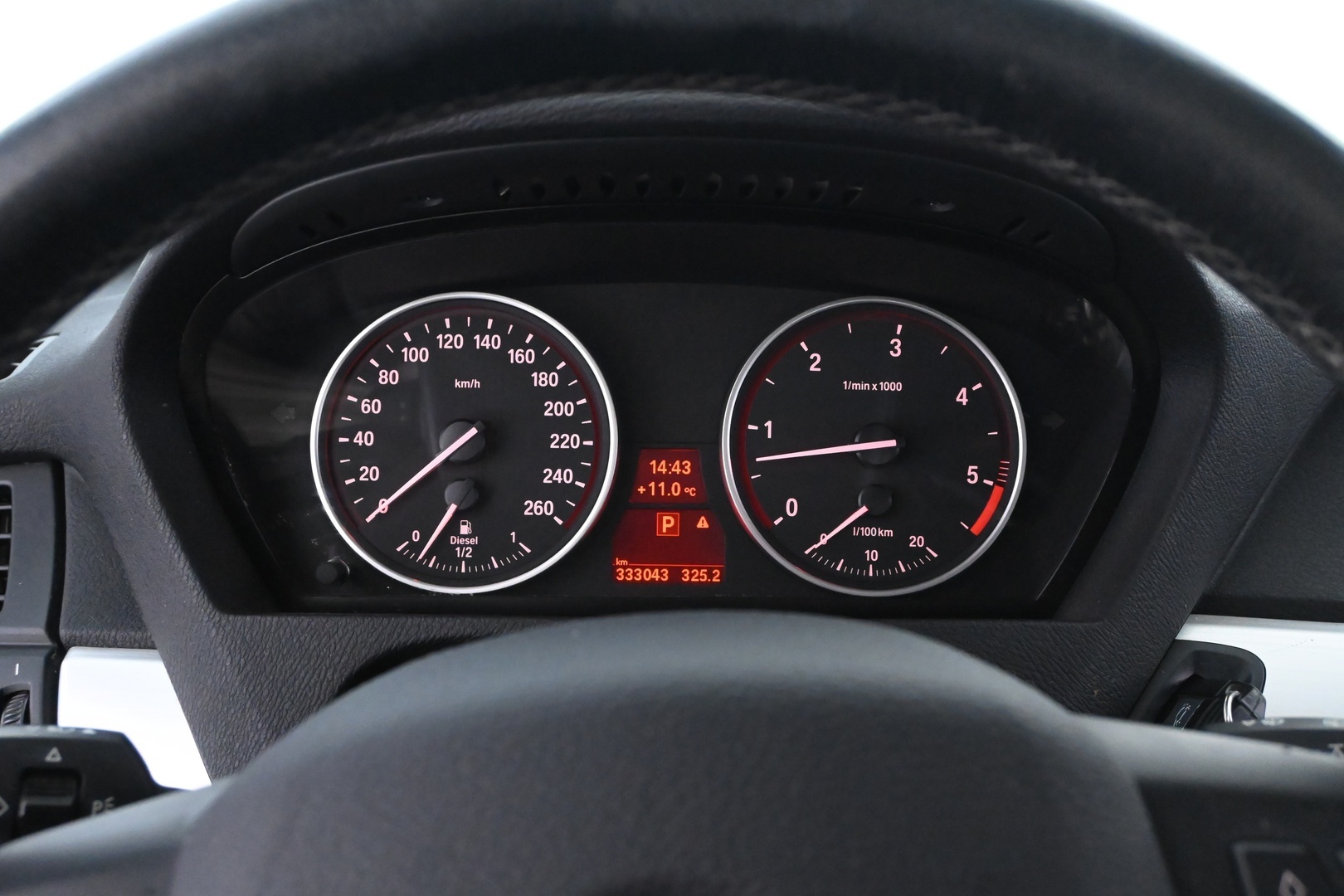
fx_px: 1344
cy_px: 448
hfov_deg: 53.1
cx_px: 672
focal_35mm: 36
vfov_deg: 36.9
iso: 6400
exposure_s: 1/25
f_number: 5.6
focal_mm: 24
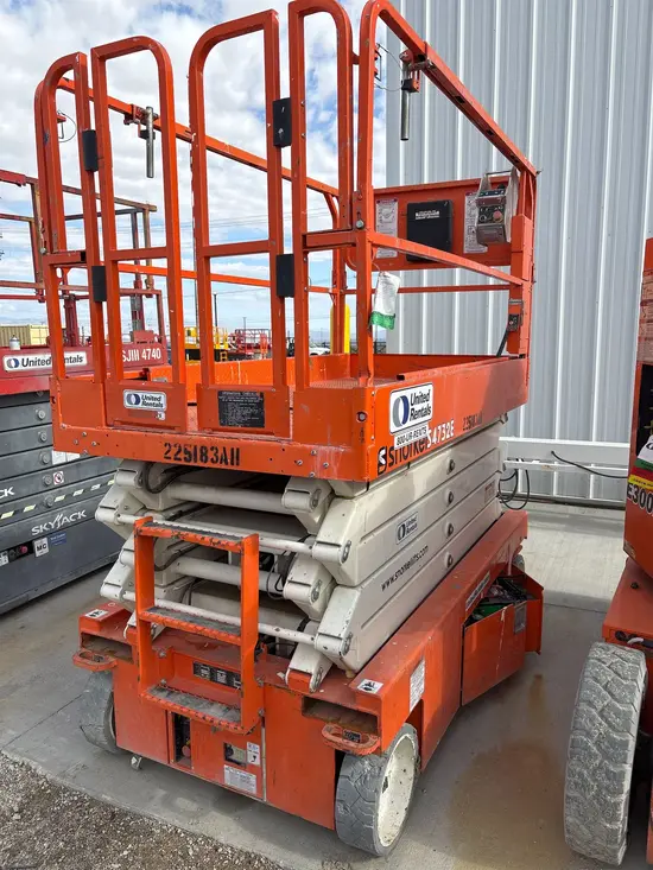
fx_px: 654
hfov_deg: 53.1
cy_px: 435
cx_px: 326
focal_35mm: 26
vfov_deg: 67.3
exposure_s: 1/2865
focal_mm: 5.96
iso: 50
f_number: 1.6
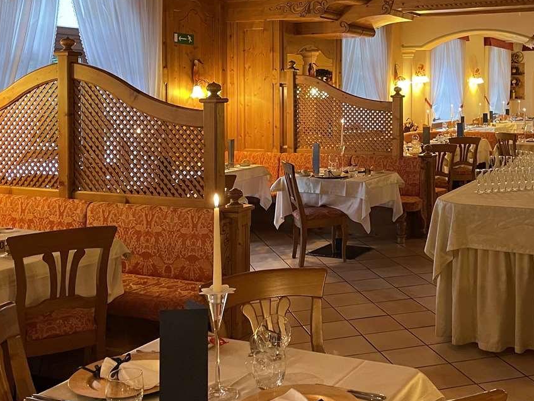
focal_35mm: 46
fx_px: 710
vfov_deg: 31.1
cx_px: 374
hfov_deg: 40.5
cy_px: 114
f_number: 1.6
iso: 400
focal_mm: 4.2
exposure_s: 1/33
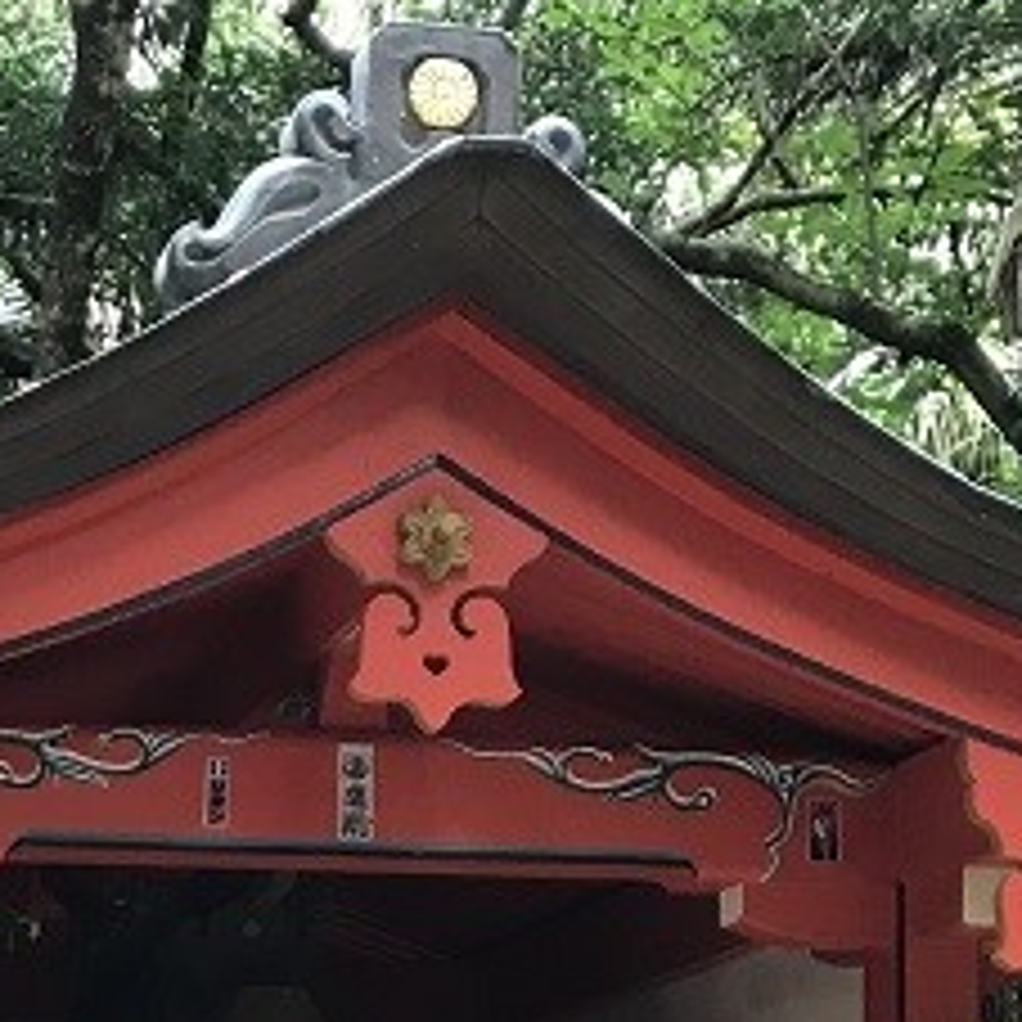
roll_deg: +1.0
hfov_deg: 18.9
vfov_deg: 18.5
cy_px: 1290
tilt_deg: +2.8
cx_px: -101
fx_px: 2939
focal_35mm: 88
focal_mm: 3.99
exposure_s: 1/30
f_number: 1.8
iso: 40
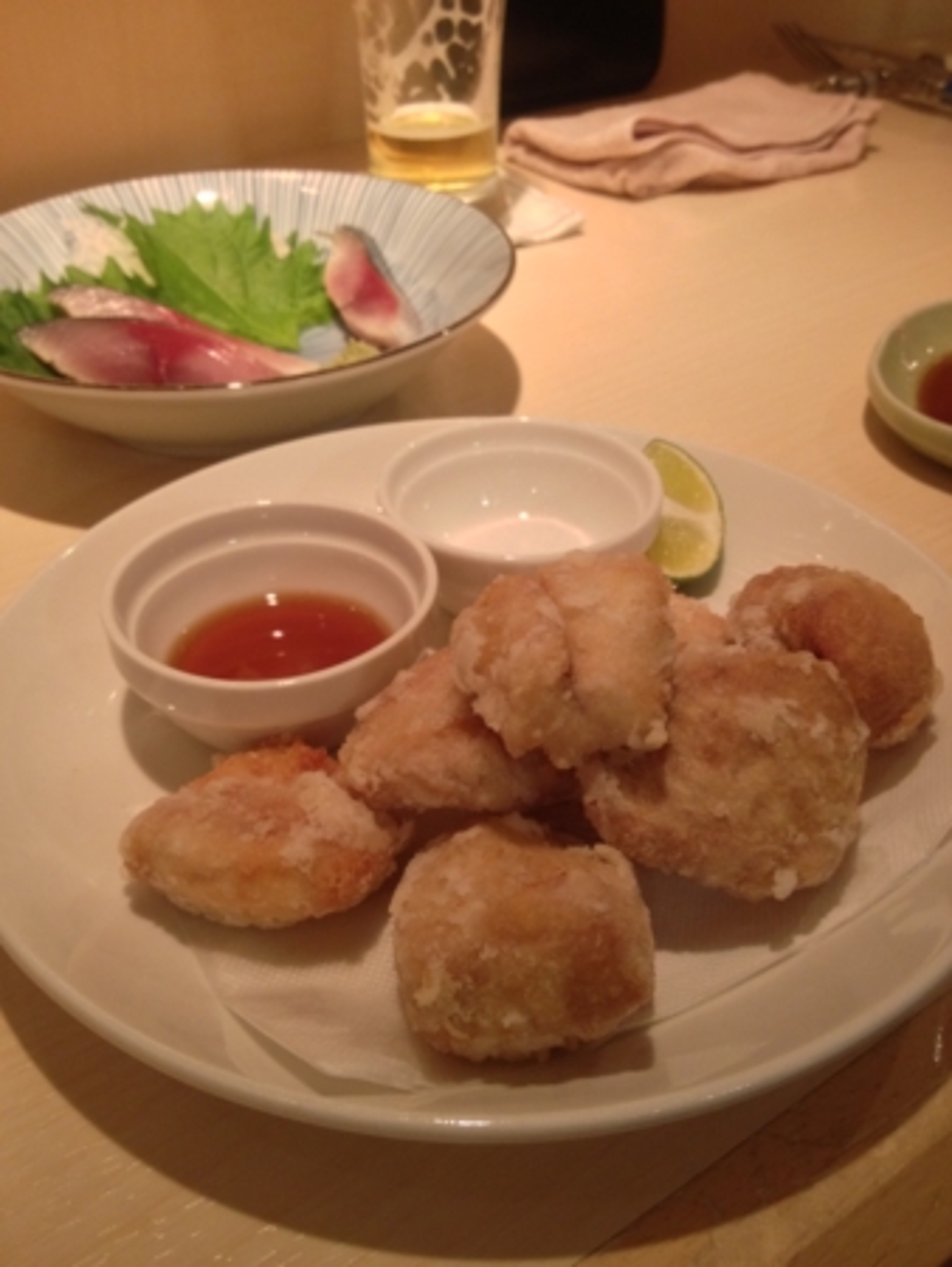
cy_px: 634
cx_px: 476
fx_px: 1282
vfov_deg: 52.6
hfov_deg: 40.7
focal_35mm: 35
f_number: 2.4
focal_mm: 4.28
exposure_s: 1/20
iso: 200
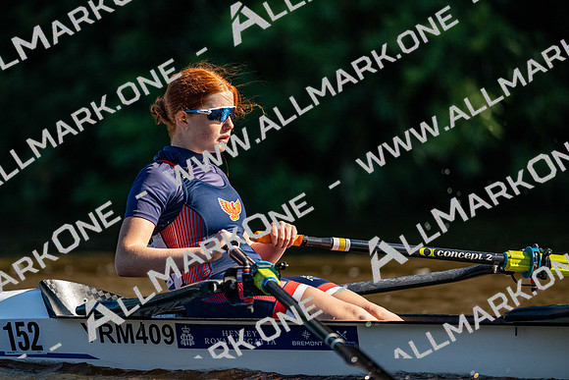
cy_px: 190
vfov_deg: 3.4
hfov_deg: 5.2
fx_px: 6323
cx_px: 284
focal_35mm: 400
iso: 900
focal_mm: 400
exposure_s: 1/3200
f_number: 4.5
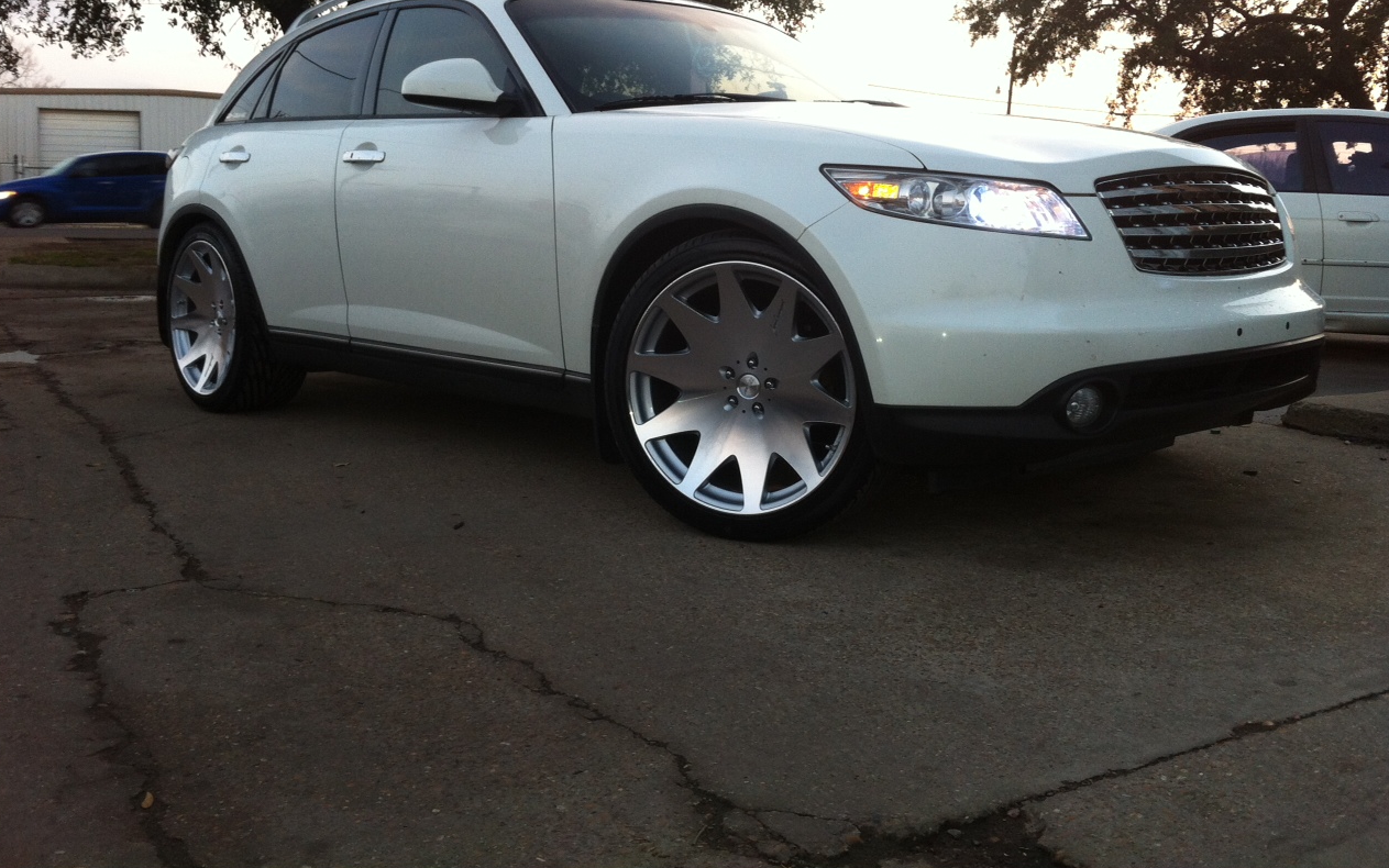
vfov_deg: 33.5
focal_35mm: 38
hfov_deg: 51.5
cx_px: 696
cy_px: 337
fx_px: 1439
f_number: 2.8
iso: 100
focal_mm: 3.85
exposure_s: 1/40
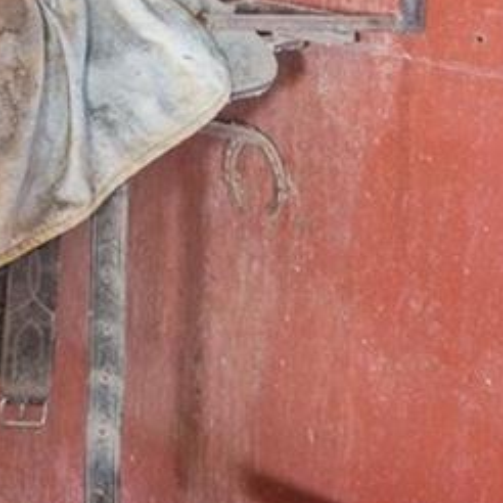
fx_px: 1365
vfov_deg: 19.4
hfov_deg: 15.0
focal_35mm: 83
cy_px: -143
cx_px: -622
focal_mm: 15
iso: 400
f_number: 2.8
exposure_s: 1/8
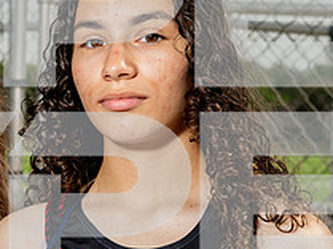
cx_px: -22
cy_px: 197
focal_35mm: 123
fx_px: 1181
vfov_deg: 12.0
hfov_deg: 15.7
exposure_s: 1/250
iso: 100
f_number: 5.6
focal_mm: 46
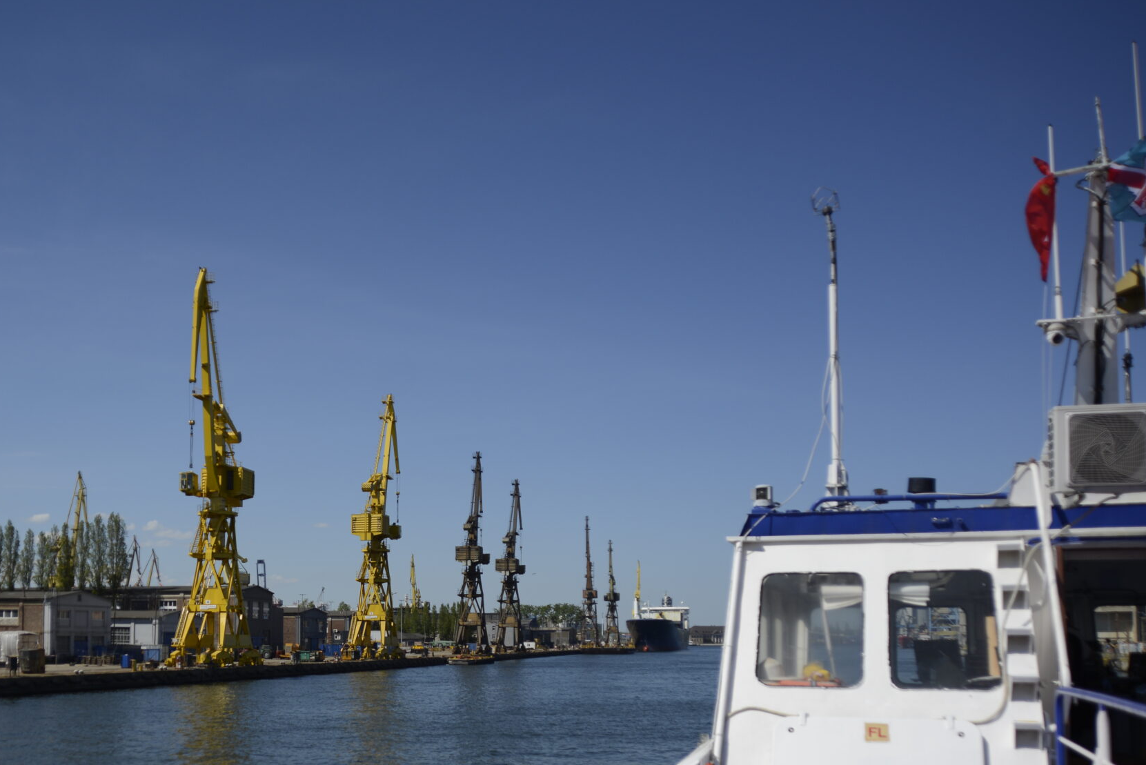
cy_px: 554
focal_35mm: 37
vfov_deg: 35.3
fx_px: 1178
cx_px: 377
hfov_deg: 50.9
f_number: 2.8
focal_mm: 24
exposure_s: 1/4000
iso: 100
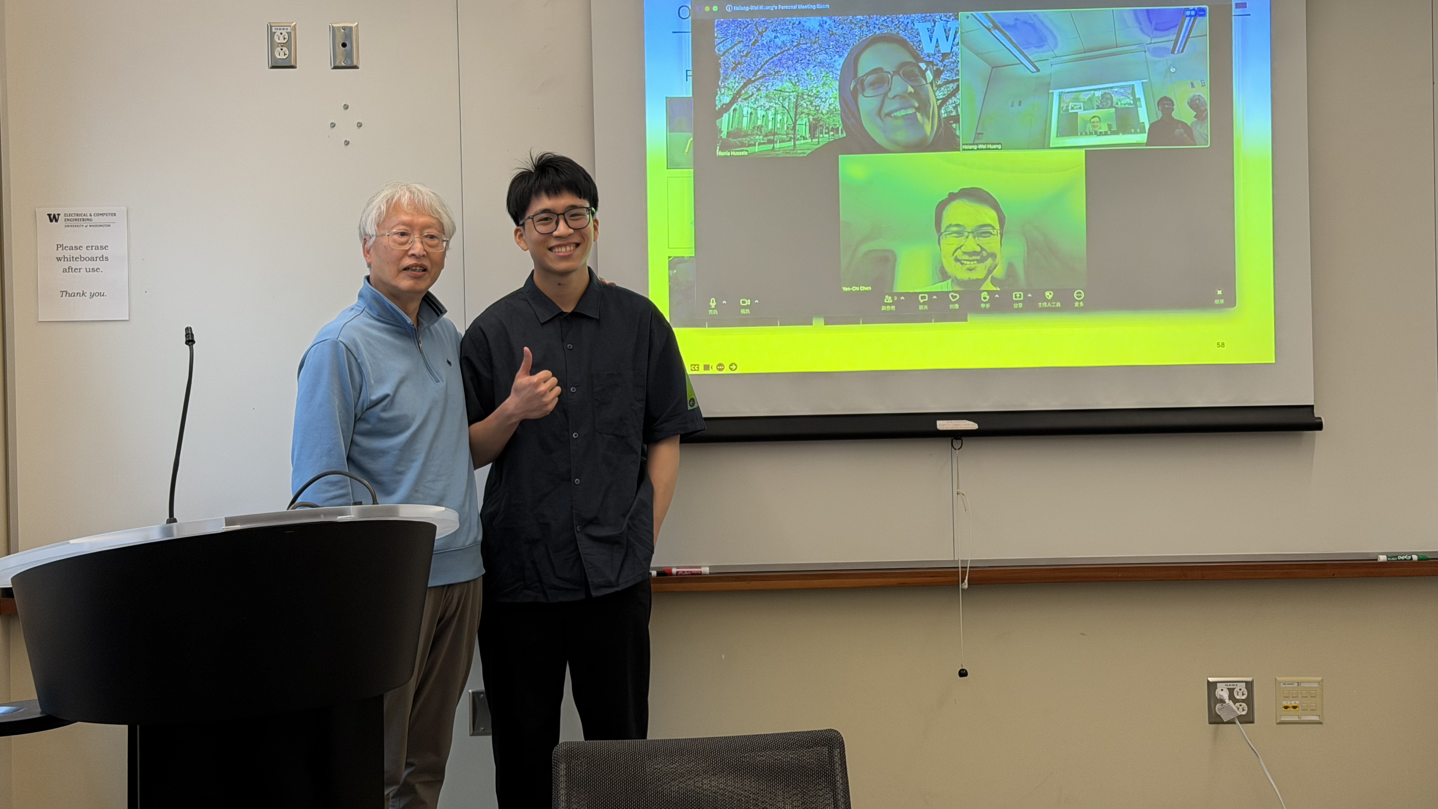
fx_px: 2021
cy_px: 306
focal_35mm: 53
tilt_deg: -2.1
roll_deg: +1.9
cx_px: 710
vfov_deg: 22.6
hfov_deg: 39.2
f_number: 1.78
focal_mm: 6.76
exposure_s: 1/60
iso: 50
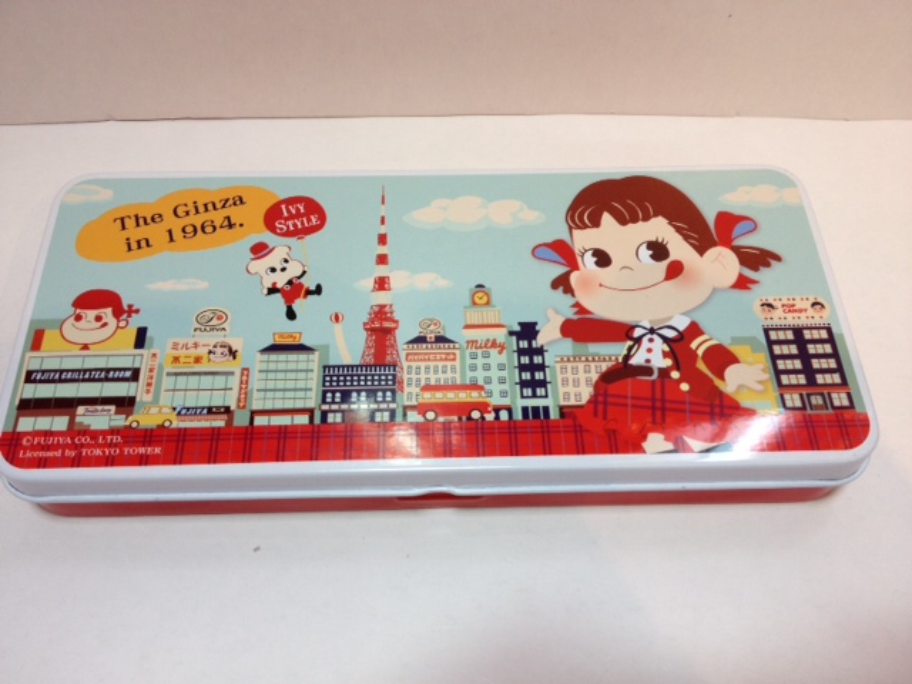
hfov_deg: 52.6
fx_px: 922
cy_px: 342
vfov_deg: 40.7
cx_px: 456
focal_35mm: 35
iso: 64
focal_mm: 4.28
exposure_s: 1/40
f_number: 2.4
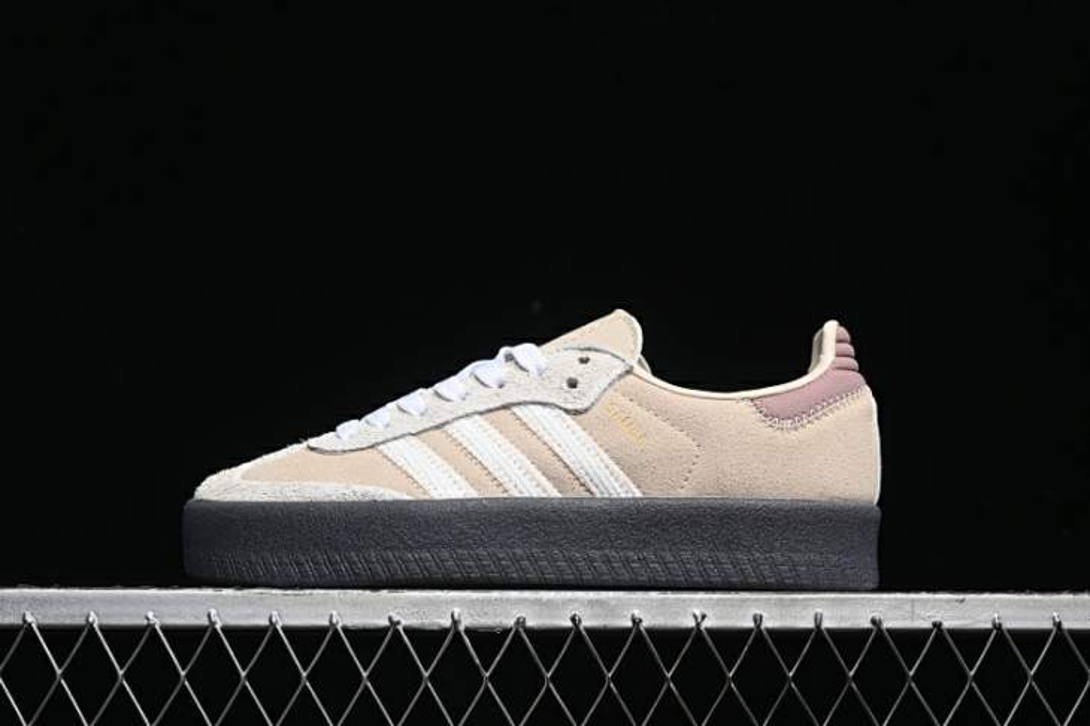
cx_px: 545
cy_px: 363
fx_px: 2270
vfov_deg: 18.2
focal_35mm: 75
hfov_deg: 27.0
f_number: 6.3
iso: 160
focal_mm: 50
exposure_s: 1/60
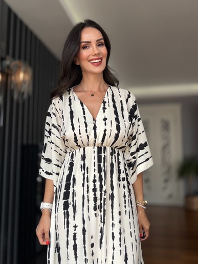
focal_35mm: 31
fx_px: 236
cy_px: 129
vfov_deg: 58.3
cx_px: 99
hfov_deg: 45.4
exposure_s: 1/121
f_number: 1.9
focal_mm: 2.71
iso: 25
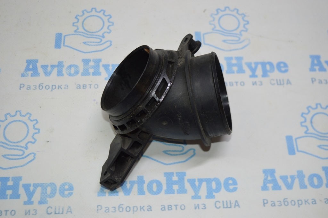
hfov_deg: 41.1
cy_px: 109
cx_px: 164
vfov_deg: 28.0
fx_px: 437
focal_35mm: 48
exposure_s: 1/80
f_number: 4.5
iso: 400
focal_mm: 32
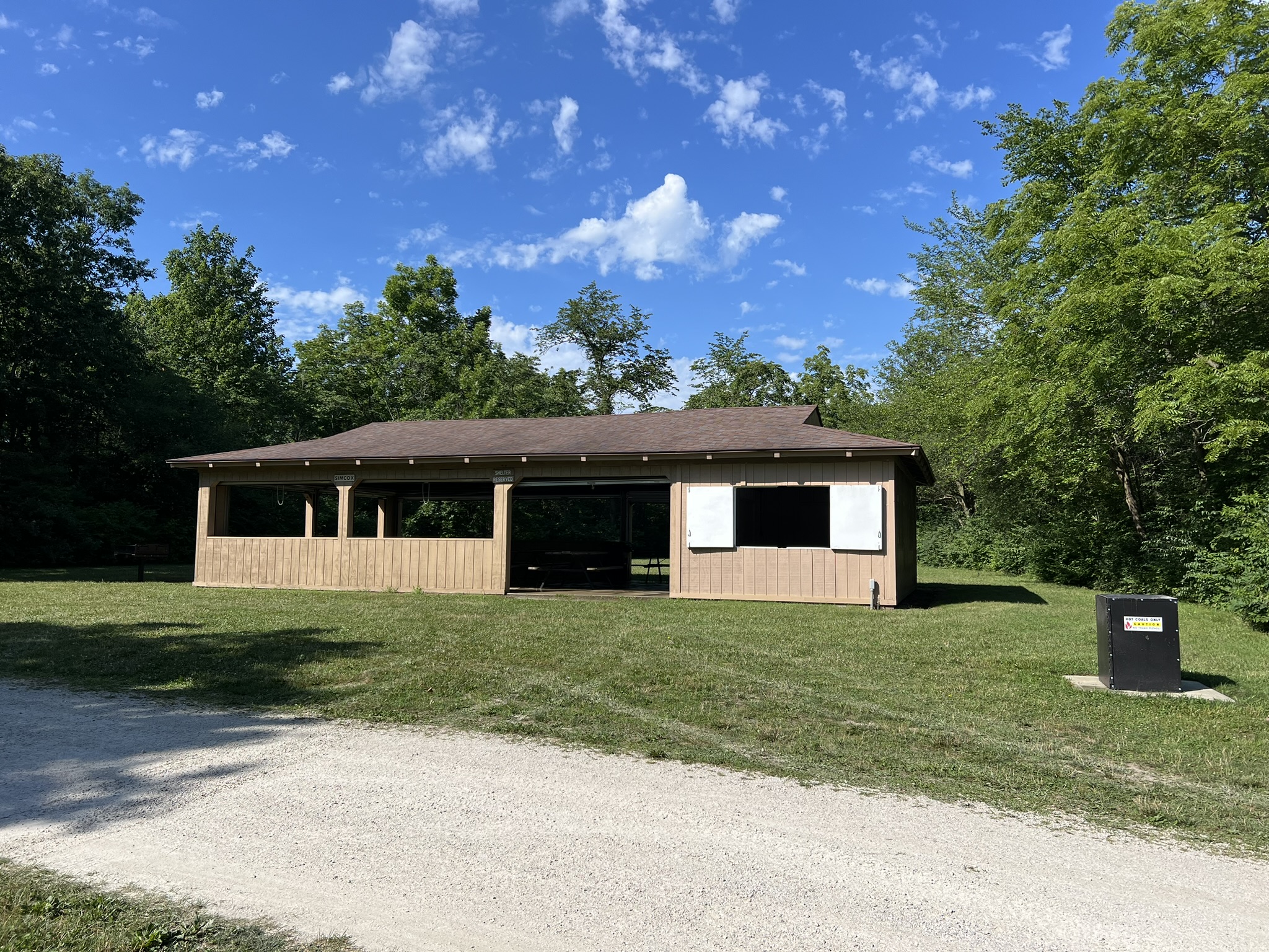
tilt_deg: +3.6
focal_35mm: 26
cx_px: 634
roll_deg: -0.9
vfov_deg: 53.1
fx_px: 953
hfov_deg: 67.3
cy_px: 476
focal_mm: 5.7
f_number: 1.5
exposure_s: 1/3831
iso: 50
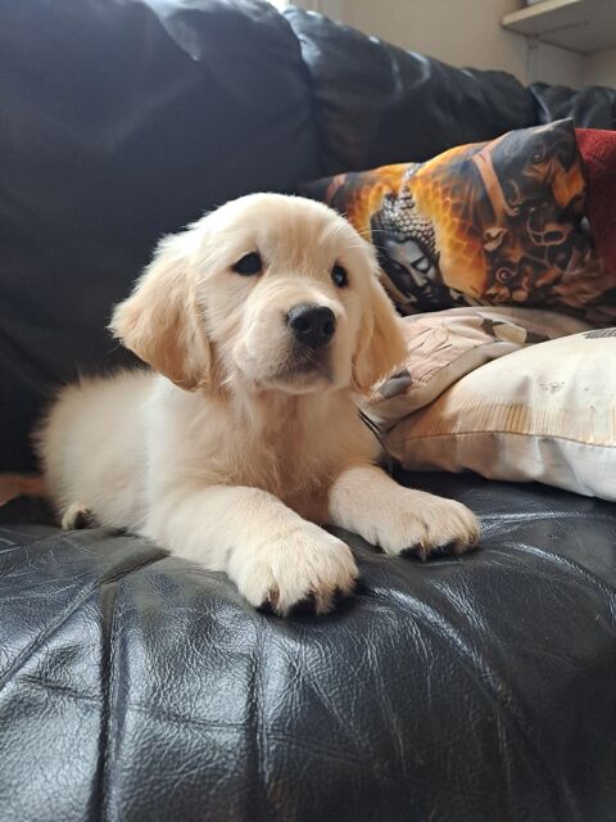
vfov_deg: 69.4
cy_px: 411
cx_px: 308
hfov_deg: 54.9
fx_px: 593
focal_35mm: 25
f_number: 1.8
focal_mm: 4.65
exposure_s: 1/50
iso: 250
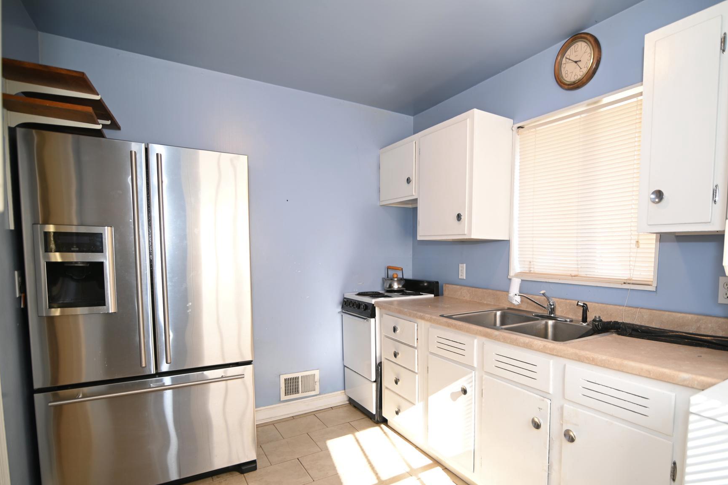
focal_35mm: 19
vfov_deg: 64.1
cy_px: 287
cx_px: 432
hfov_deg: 86.0
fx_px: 384
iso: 100
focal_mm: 16
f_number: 2.8
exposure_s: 1/50
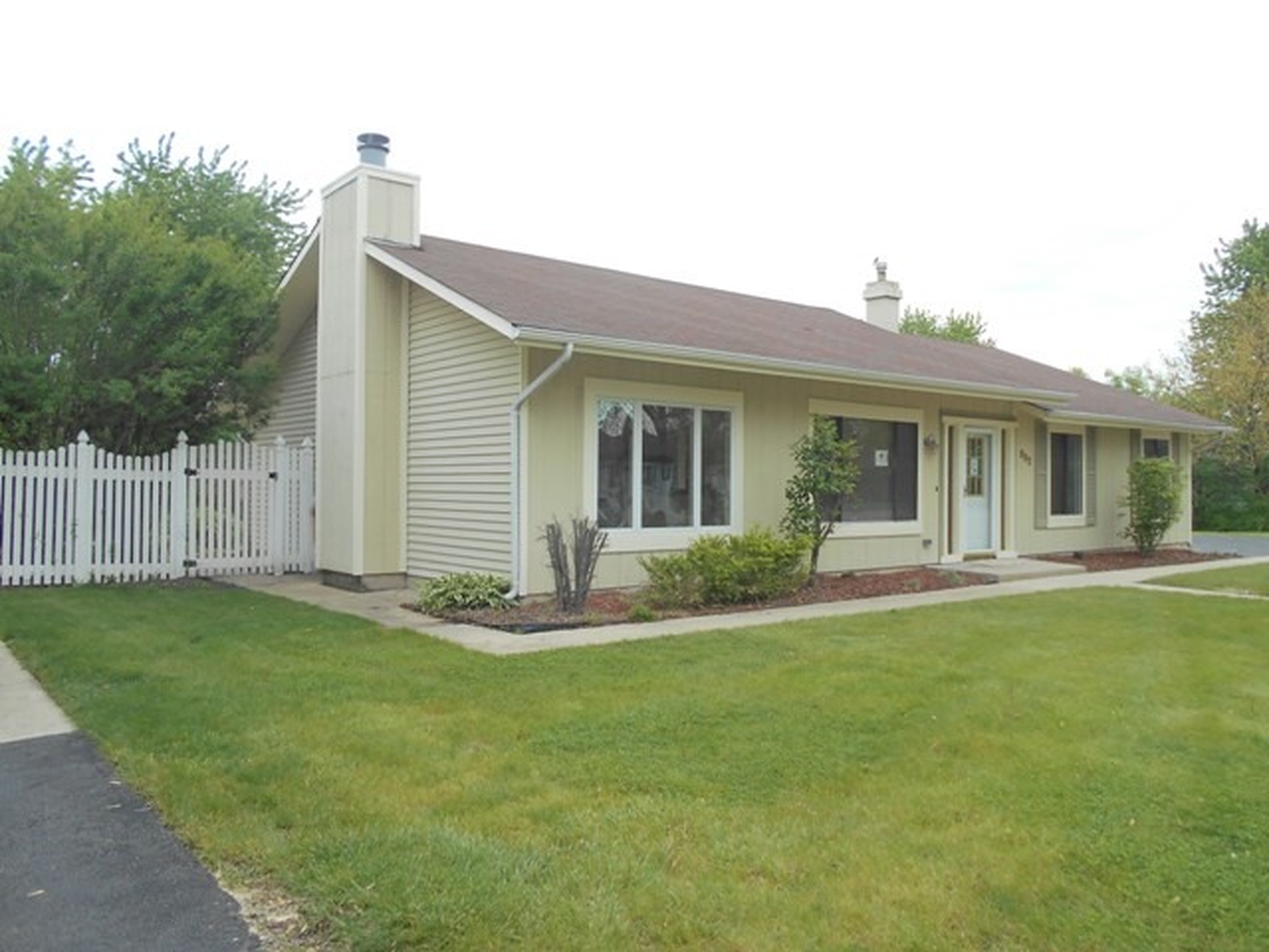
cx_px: 634
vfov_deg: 53.1
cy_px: 476
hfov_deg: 67.3
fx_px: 953
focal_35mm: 26
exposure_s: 1/320
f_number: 3.2
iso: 80
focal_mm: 4.6
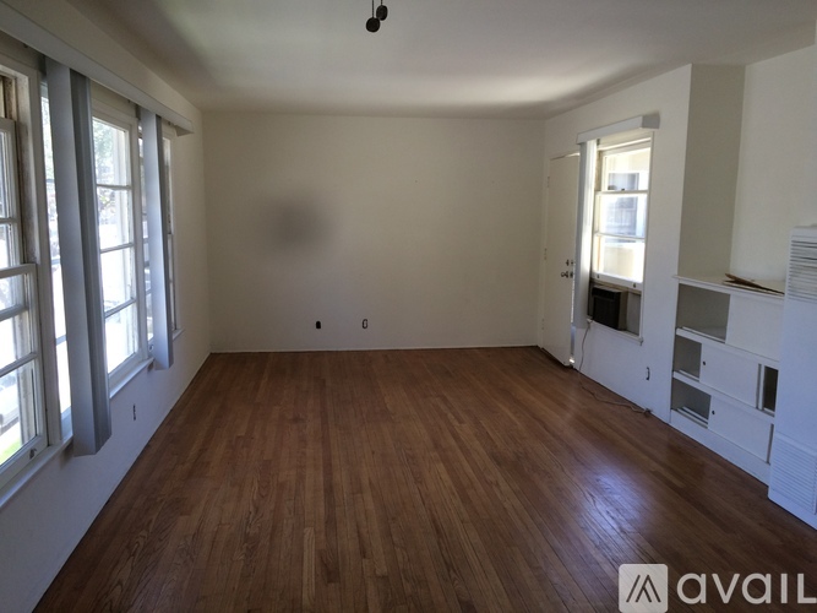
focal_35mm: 29
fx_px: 684
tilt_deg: -8.0
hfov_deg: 61.7
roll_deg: +1.1
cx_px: 408
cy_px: 306
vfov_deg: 48.2
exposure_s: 1/120
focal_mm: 4.15
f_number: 2.2
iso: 64
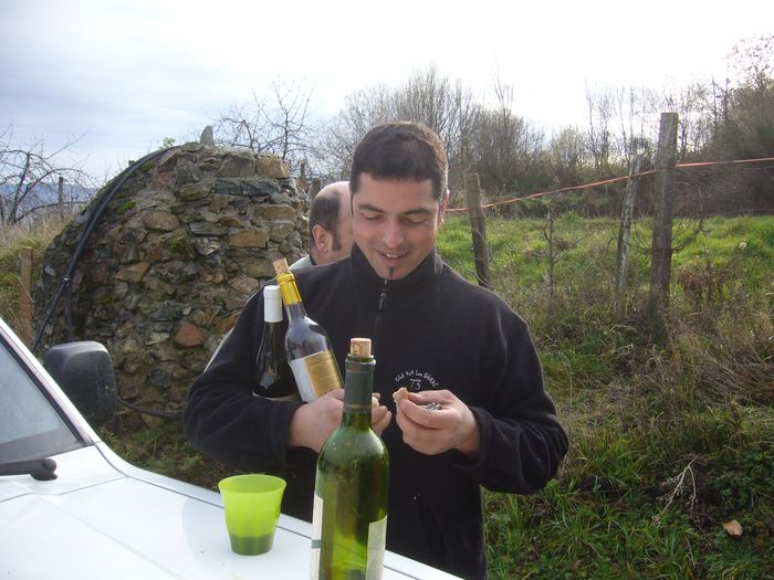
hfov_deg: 52.6
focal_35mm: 35
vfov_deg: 40.7
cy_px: 290
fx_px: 783
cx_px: 387
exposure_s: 1/320
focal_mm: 5.8
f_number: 2.8
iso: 80
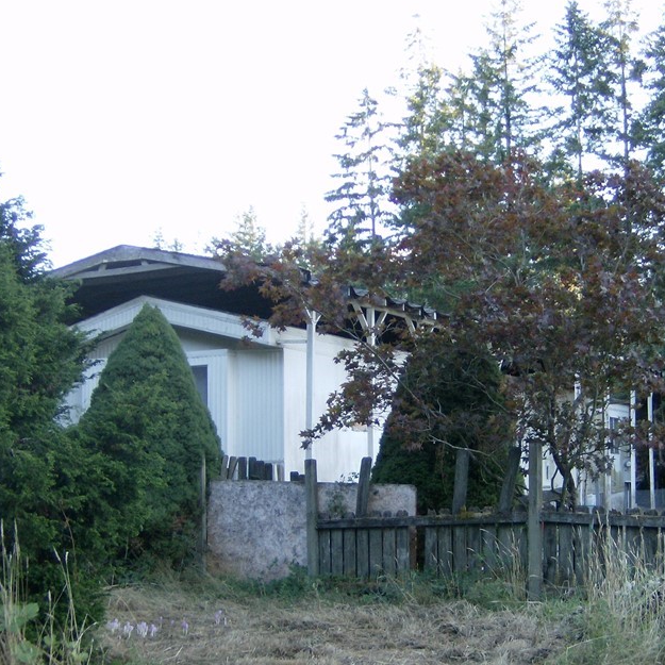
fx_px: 1130
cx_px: 381
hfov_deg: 32.7
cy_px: 361
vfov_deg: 32.8
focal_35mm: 52
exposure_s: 1/64
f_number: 2.8
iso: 113
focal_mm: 6
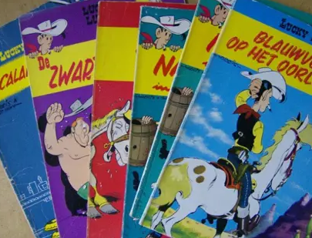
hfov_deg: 44.5
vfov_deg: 34.7
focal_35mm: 42
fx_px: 381
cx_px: 168
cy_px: 123
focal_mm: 6
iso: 200
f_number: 2.8
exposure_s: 1/18.8
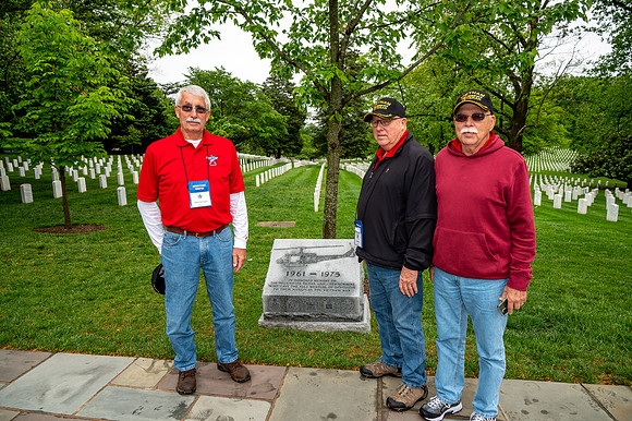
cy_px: 210
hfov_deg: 73.8
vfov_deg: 53.1
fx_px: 421
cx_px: 316
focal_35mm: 24
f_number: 6.3
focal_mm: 24
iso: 160
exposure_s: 1/100
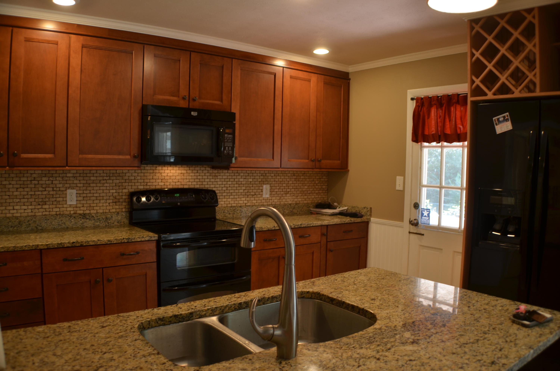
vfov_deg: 36.7
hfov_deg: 53.2
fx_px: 559
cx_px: 280
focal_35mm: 36
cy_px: 186
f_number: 4
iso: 100
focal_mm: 24
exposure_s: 1/13
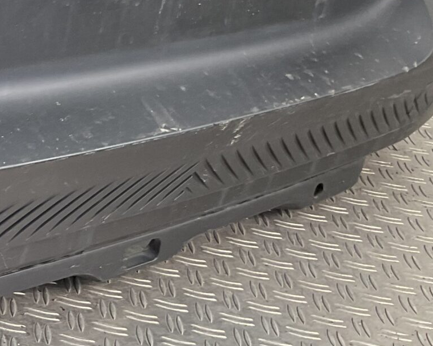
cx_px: -246
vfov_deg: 15.9
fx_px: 1217
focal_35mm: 95
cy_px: -5
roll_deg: -10.9
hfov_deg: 17.7
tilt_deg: -19.1
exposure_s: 1/120
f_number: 1.8
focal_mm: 3
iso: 25
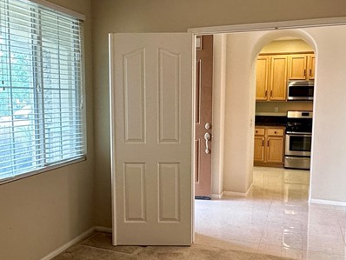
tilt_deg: -6.9
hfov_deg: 51.3
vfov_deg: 39.7
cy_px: 137
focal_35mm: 36
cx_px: 167
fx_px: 360
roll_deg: +0.5
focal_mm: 2.22
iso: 200
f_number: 2.2
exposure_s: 1/120
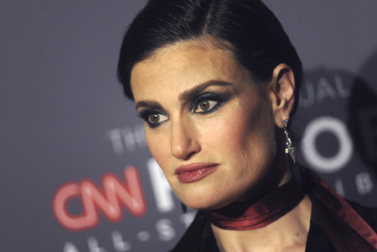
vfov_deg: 4.6
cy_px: 126
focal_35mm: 300
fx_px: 3141
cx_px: 188
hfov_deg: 6.9
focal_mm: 300
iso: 1600
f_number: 4
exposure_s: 1/320
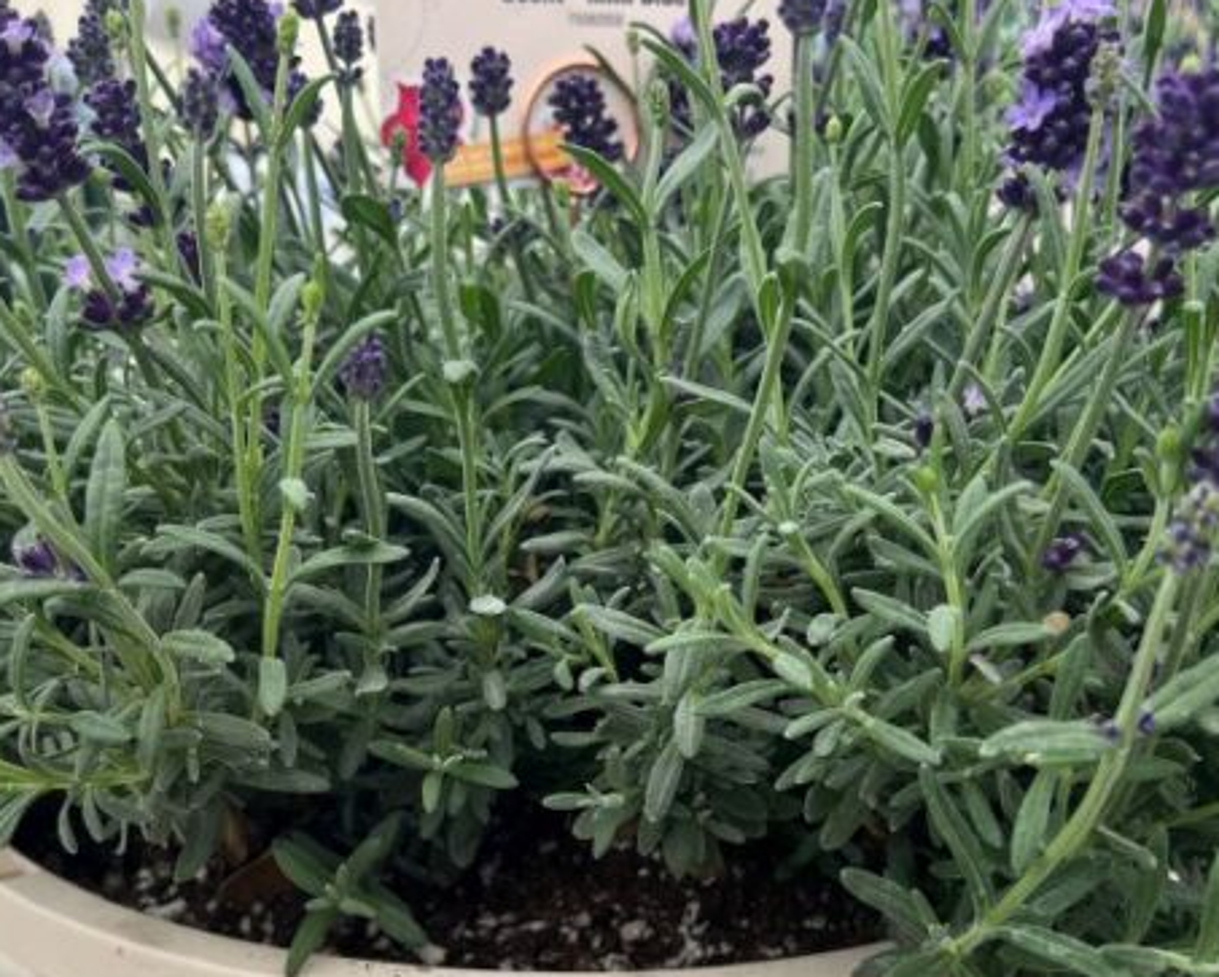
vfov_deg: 34.6
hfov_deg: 42.8
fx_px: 1552
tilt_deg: -17.9
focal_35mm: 43
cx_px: 552
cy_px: 662
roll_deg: +0.4
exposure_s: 1/718
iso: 50
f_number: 1.5
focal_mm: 5.7
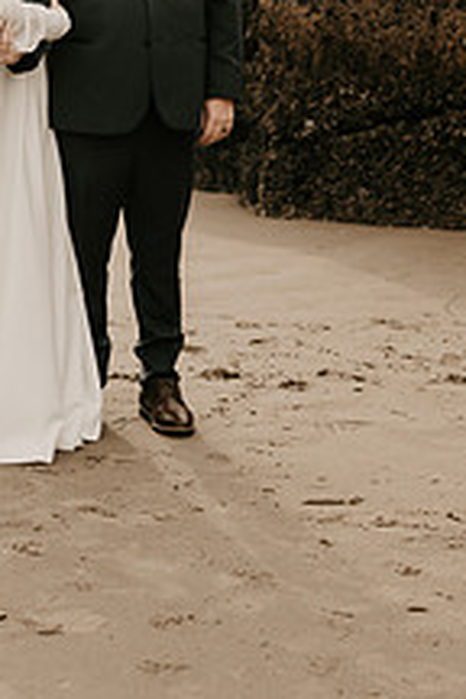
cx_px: 94
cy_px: 58
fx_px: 2019
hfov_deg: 13.1
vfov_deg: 19.3
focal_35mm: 104
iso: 640
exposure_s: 1/6400
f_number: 2.8
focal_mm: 50
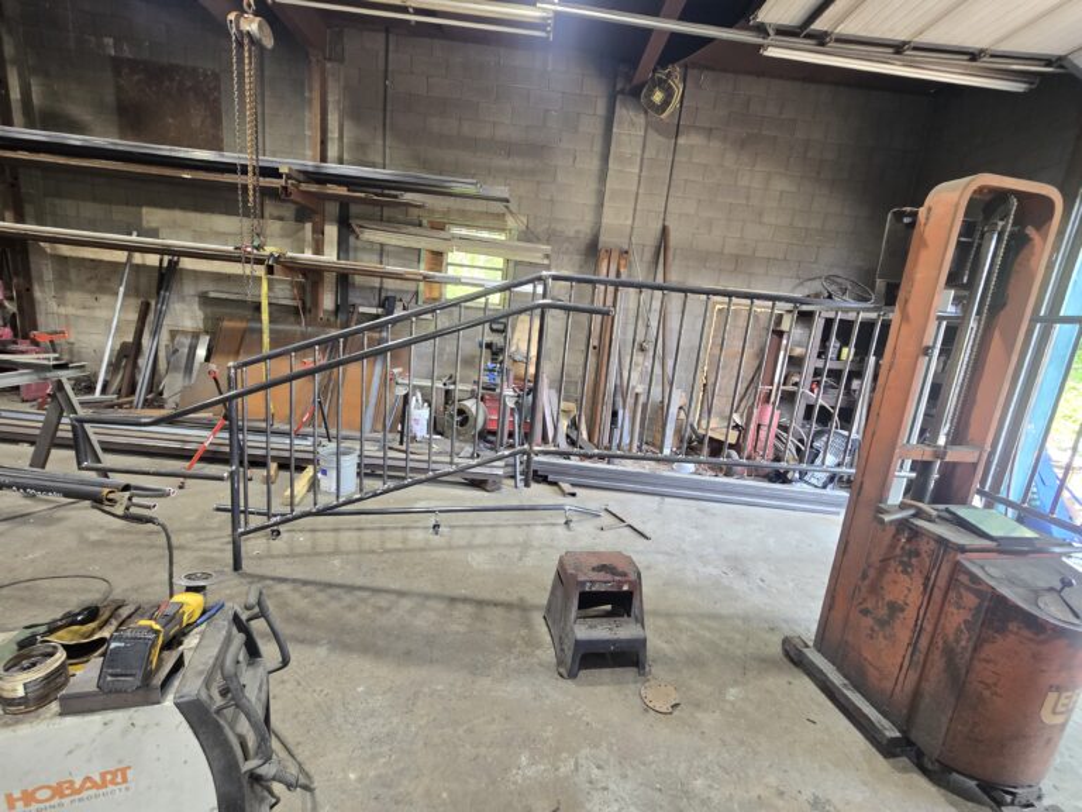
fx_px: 406
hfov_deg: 106.2
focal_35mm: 13
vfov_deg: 89.9
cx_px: 541
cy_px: 406
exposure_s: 1/60
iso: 160
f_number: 2.2
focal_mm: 2.2
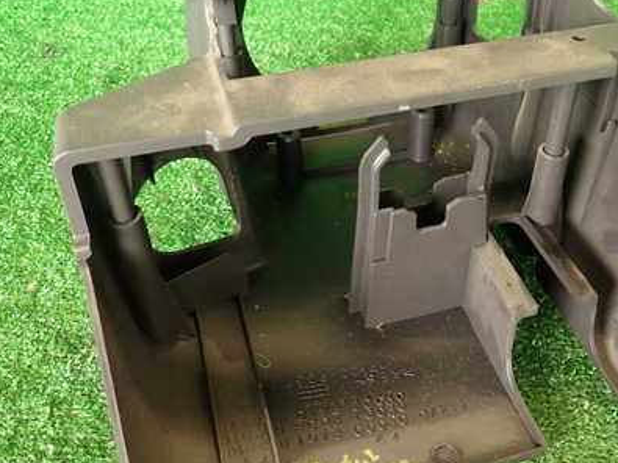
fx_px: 678
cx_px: 363
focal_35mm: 38
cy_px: 219
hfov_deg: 48.8
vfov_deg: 37.7
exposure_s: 1/40
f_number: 2
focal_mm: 4.5
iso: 200
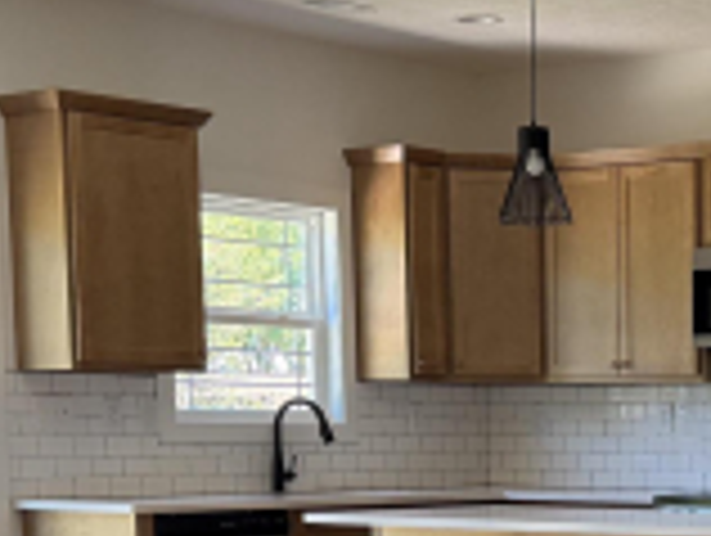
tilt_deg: -6.2
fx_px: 2078
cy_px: 649
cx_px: 776
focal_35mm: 101
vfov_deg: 14.2
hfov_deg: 18.7
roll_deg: +0.4
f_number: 1.78
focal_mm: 6.76
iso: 125
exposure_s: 1/205
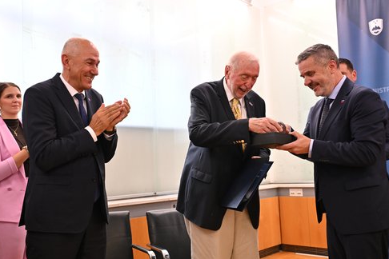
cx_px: 191
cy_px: 132
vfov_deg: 36.9
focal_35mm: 36
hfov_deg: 53.1
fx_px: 389
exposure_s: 1/250
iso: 1600
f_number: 4
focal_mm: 35
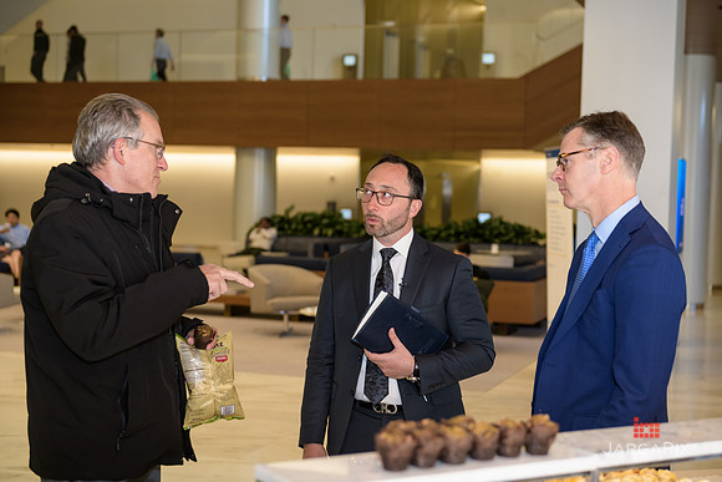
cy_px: 241
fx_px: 1163
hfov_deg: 34.5
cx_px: 361
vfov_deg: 23.4
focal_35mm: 58
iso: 400
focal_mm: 58
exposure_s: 1/125
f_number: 3.2
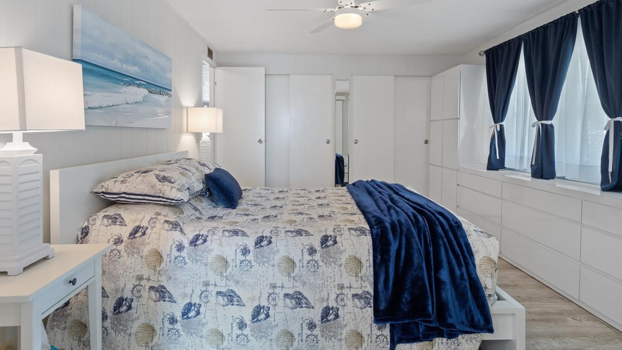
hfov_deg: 86.6
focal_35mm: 20
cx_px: 309
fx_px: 330
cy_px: 135
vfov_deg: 55.3
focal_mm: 17
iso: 400
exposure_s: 1/1.67
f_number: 8
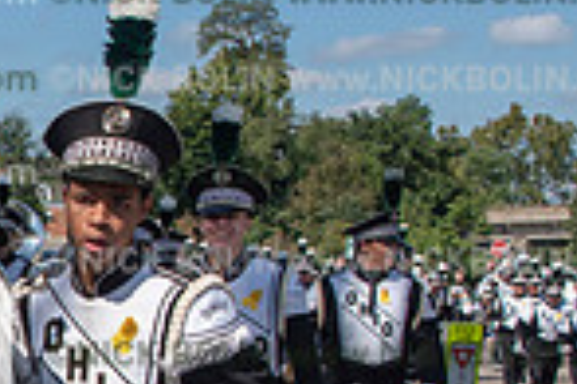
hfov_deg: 19.1
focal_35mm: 95
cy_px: 445
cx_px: -267
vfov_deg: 14.0
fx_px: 1523
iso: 400
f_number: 5
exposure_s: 1/4000
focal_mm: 24
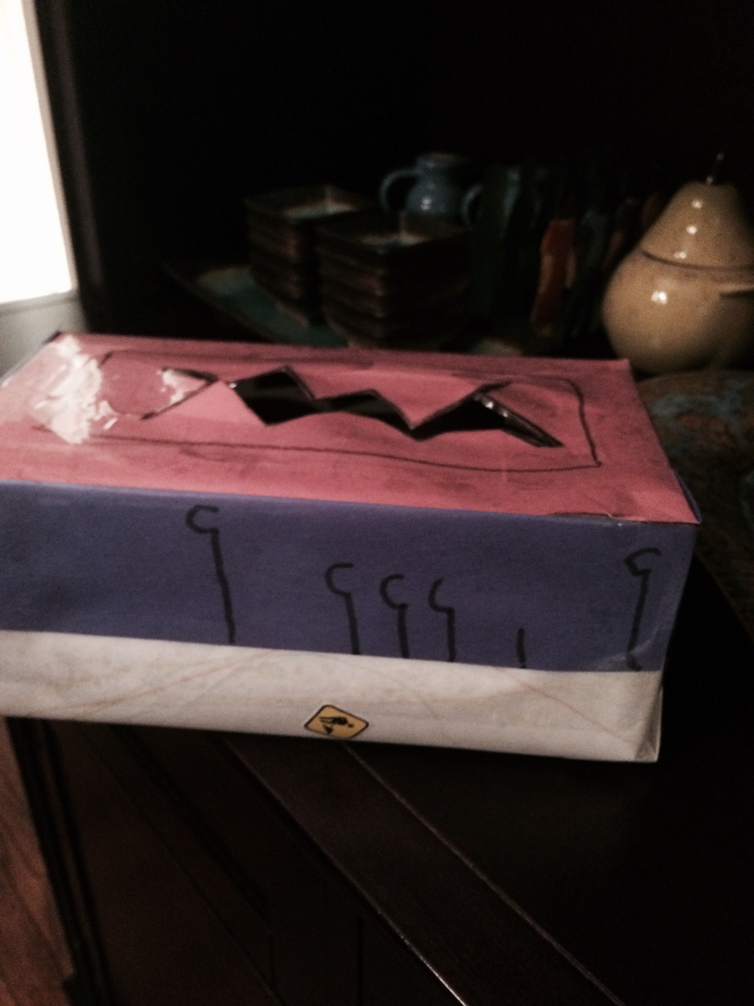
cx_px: 377
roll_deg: +0.9
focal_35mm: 29
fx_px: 842
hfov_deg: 48.2
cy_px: 503
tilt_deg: -32.7
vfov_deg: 61.7
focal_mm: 4.15
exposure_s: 1/15
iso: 400
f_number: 2.2
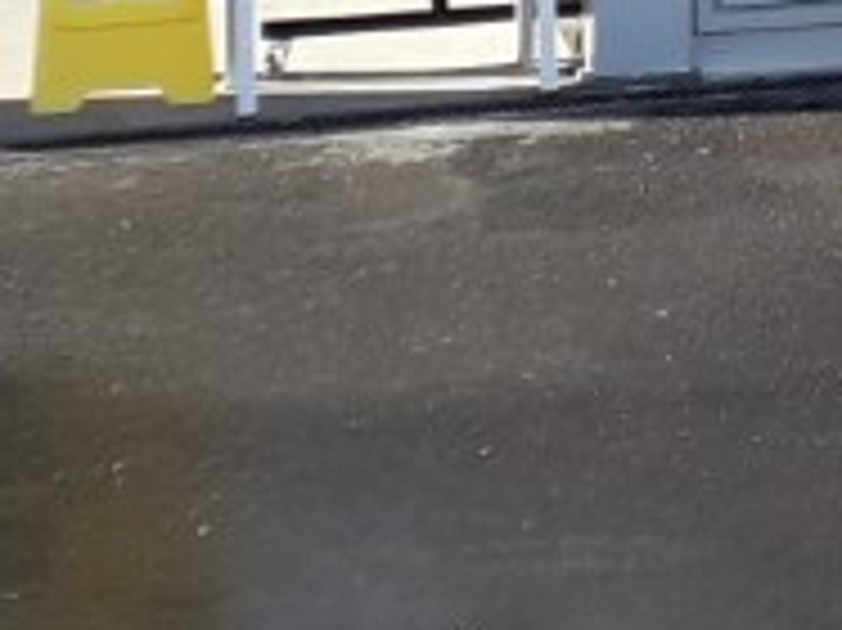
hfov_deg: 9.1
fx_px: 5056
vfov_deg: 6.8
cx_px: 1567
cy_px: -774
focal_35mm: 208
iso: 40
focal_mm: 3.6
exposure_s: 1/464
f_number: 1.9
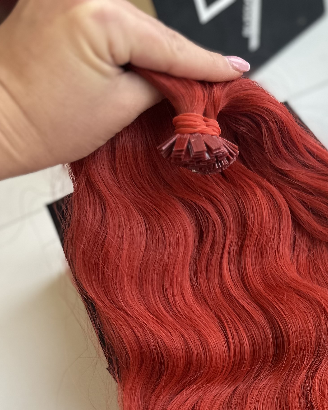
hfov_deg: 27.3
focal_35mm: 52
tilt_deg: -58.5
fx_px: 631
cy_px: 454
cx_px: 337
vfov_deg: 31.7
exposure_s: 1/100
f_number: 1.78
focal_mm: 6.86
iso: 125
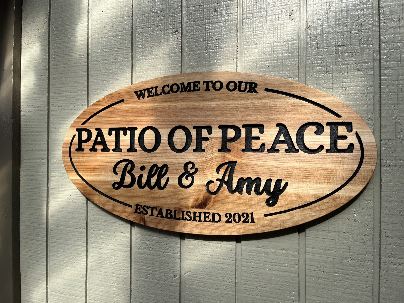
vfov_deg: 53.1
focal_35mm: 26
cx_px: 202
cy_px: 152
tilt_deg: +0.8
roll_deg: -0.1
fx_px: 303
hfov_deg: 67.3
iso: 50
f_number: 1.6
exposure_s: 1/943
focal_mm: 5.1
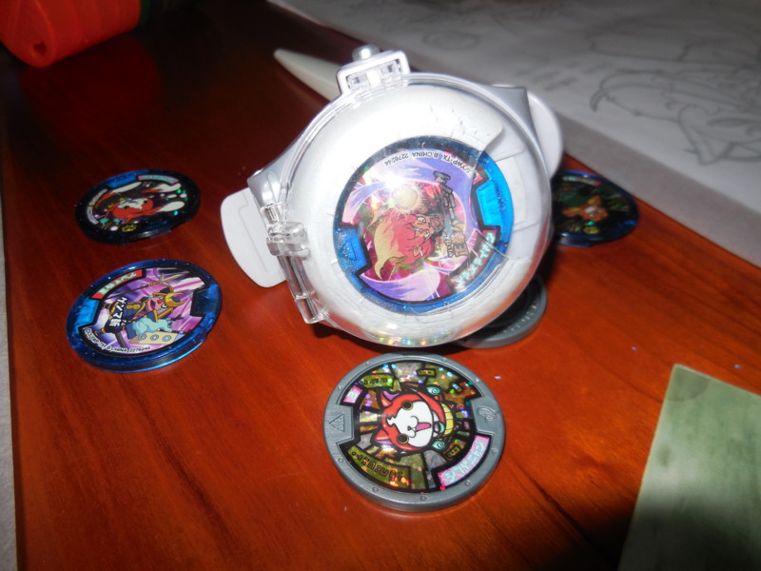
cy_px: 286
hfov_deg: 69.4
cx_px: 380
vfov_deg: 54.9
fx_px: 550
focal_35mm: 25
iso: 125
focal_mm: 4.5
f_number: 6.2
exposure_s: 1/25
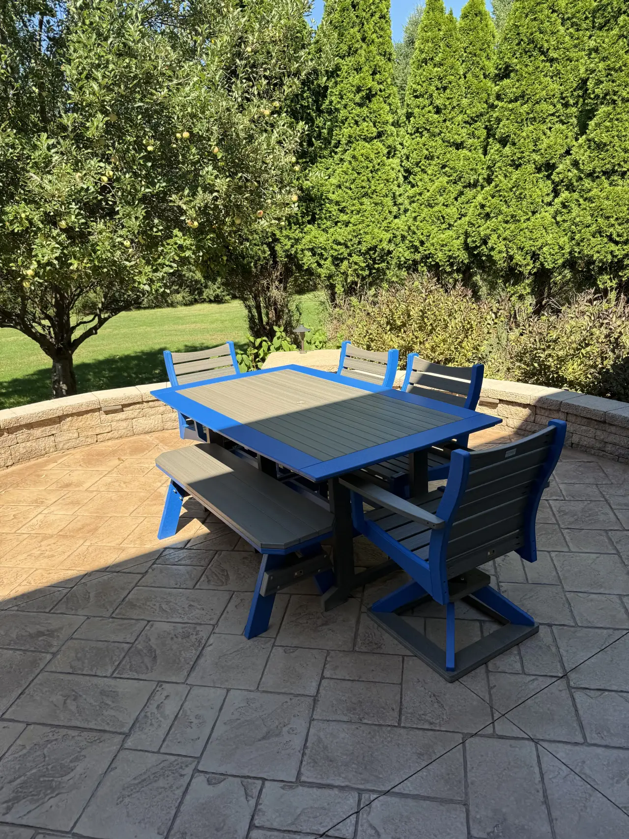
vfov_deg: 71.6
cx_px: 314
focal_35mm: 24
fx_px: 582
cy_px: 420
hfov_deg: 56.8
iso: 80
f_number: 1.78
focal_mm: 6.76
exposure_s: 1/1156
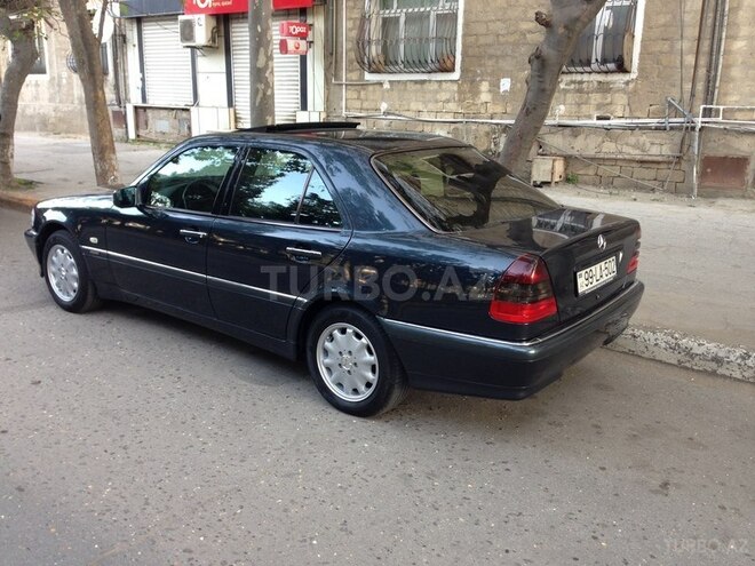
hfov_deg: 55.4
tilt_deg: -14.7
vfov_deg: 42.9
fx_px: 720
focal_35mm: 33
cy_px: 283
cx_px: 378
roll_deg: -2.2
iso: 50
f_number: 2.4
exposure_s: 1/40
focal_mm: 4.12
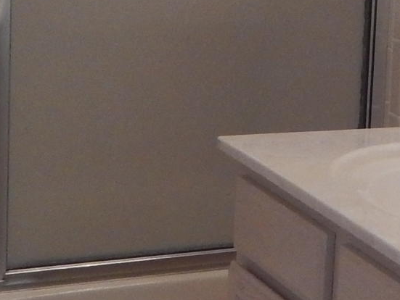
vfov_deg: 10.8
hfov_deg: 13.9
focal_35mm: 136
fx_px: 1573
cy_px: 5
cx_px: 535
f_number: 3.4
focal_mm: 4.5
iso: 400
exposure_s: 1/160
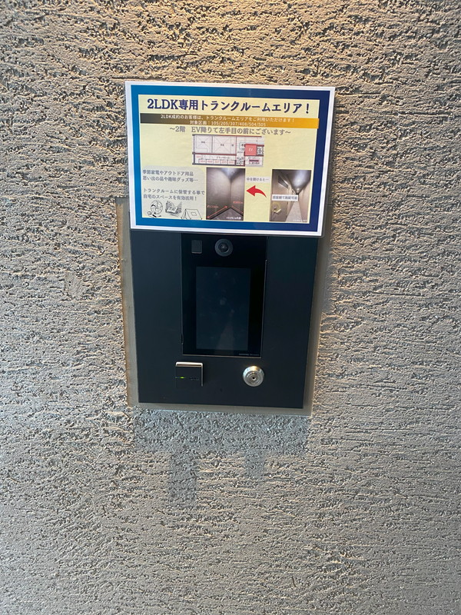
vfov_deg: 67.3
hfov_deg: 53.1
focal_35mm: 26
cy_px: 308
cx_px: 230
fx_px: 462
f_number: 1.8
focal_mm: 4.25
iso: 160
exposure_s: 1/60
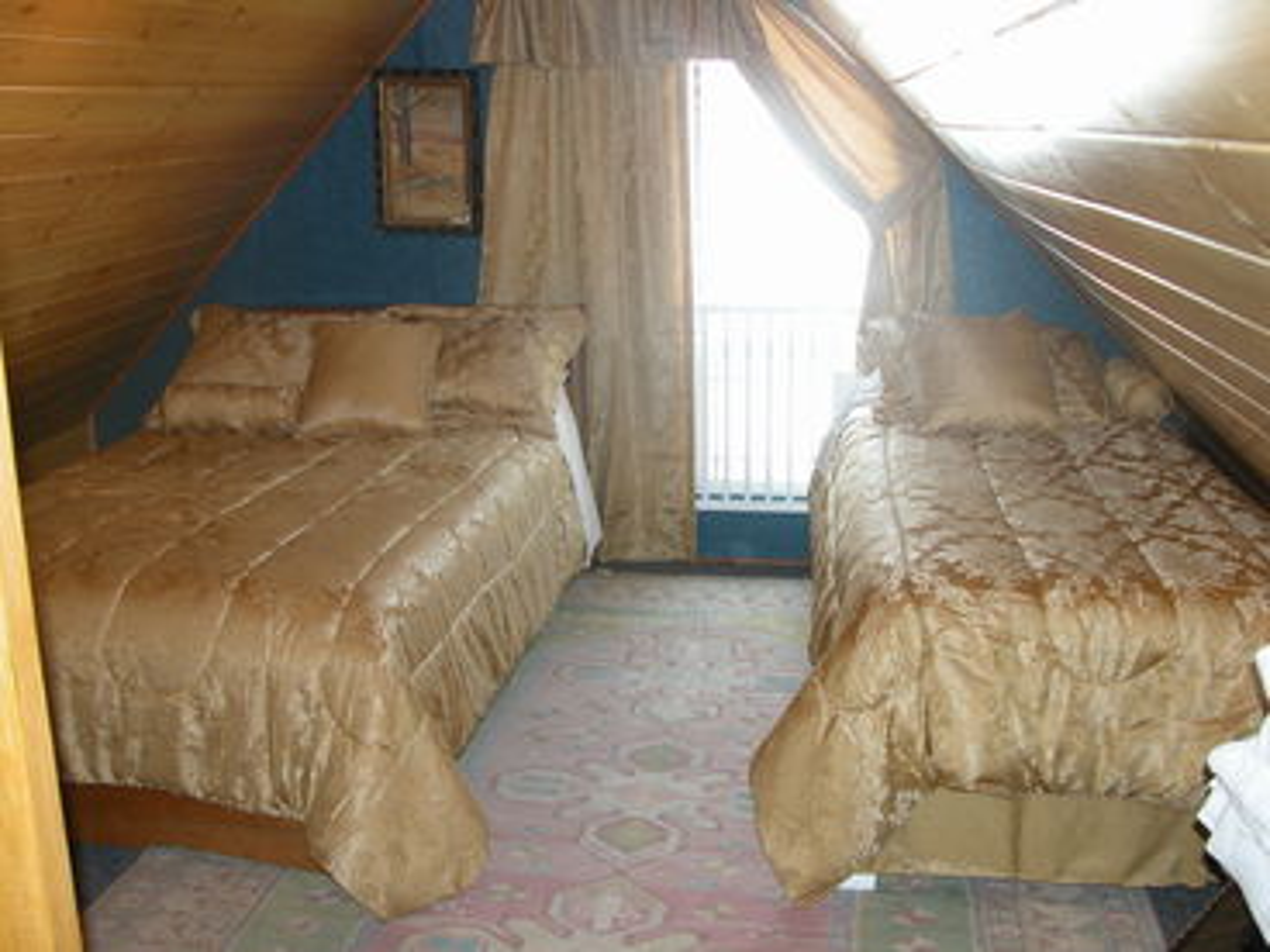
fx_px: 1247
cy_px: 476
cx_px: 635
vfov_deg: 41.8
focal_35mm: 34
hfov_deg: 54.0
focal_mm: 8.9
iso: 100
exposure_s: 1/38.8
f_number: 2.8
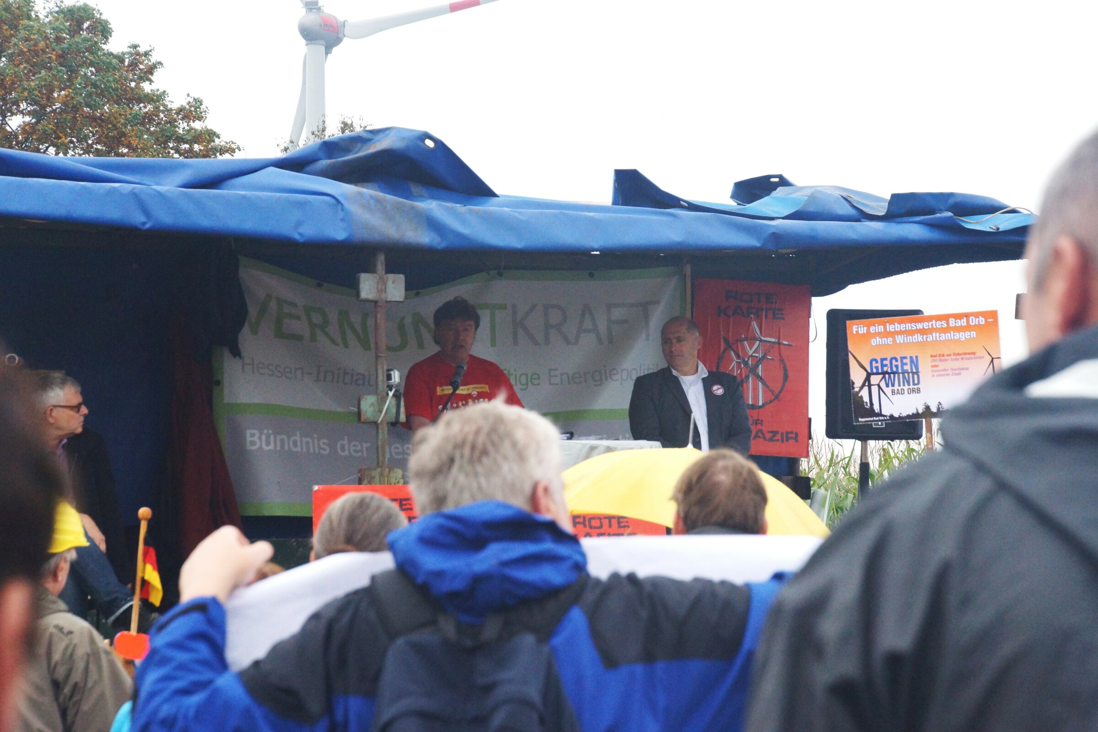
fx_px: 3431
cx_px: 549
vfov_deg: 12.2
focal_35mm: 112
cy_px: 366
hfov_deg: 18.2
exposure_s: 1/1000
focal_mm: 75
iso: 800
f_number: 8
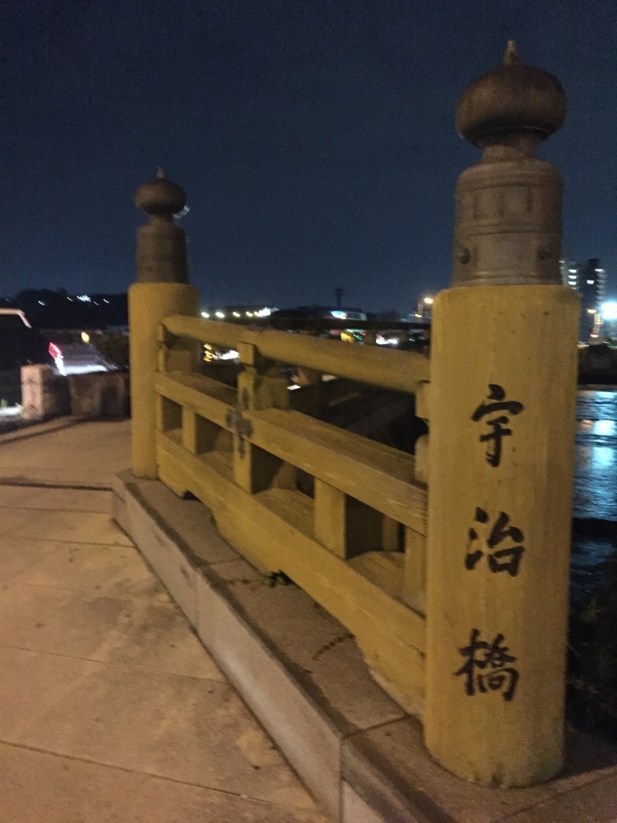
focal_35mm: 29
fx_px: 689
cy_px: 412
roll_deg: -0.5
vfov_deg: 61.7
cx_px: 308
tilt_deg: -5.6
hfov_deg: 48.2
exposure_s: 1/15
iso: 1600
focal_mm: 4.15
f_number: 2.2
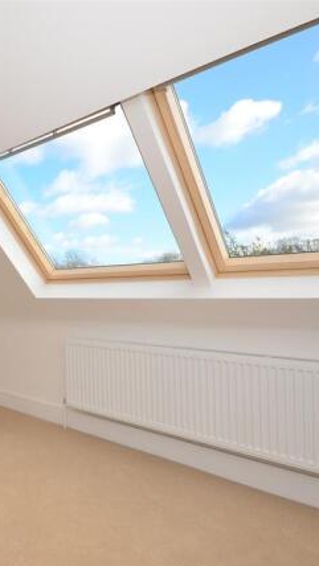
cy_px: 286
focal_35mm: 24
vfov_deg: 76.3
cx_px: -28
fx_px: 361
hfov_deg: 39.5
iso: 640
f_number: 10
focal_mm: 10
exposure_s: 1/200
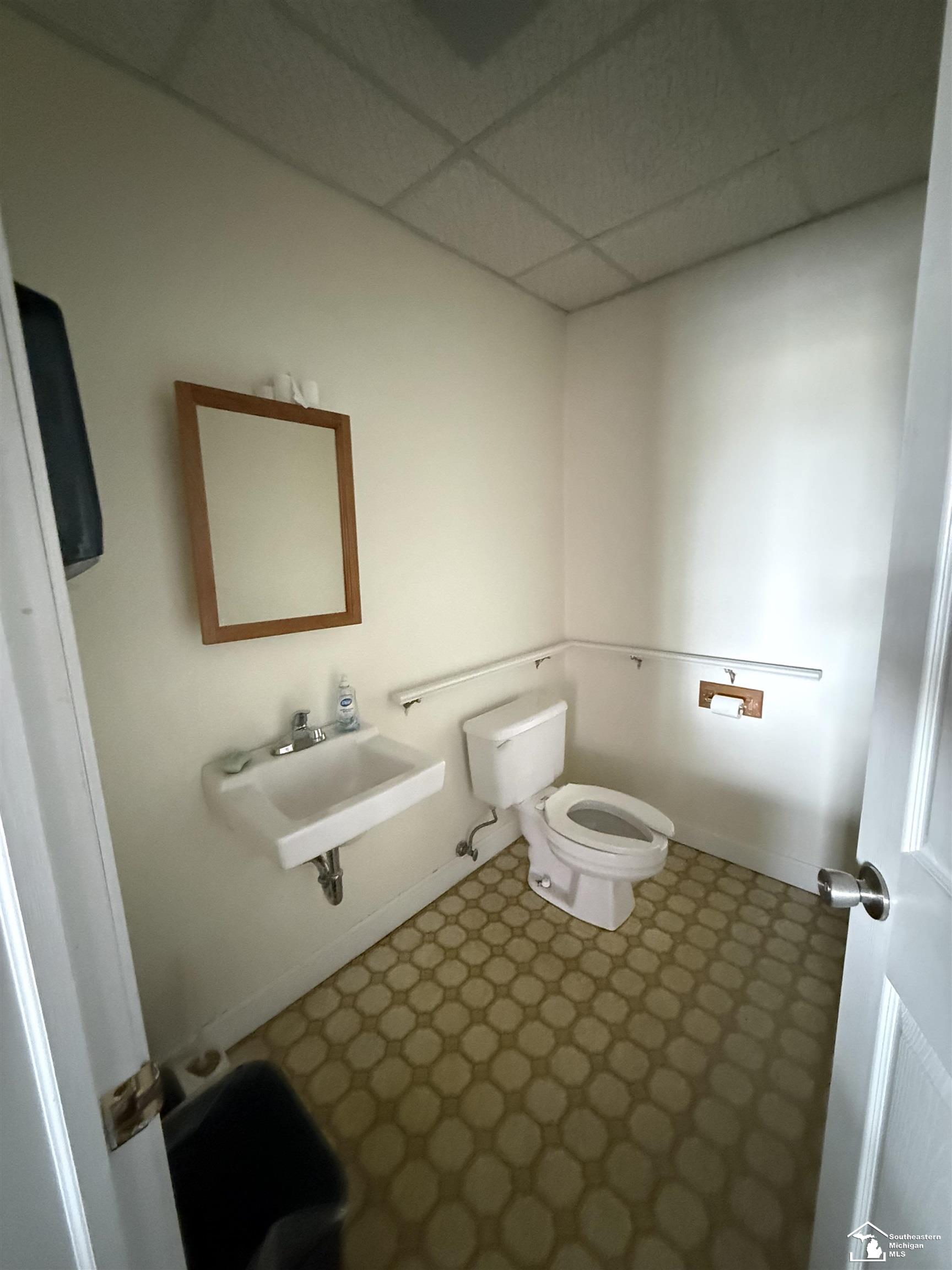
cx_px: 476
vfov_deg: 102.1
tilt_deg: -10.6
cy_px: 635
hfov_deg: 85.7
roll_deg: +2.3
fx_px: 513
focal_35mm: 14
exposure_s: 1/52
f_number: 2.2
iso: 1250
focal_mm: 2.22
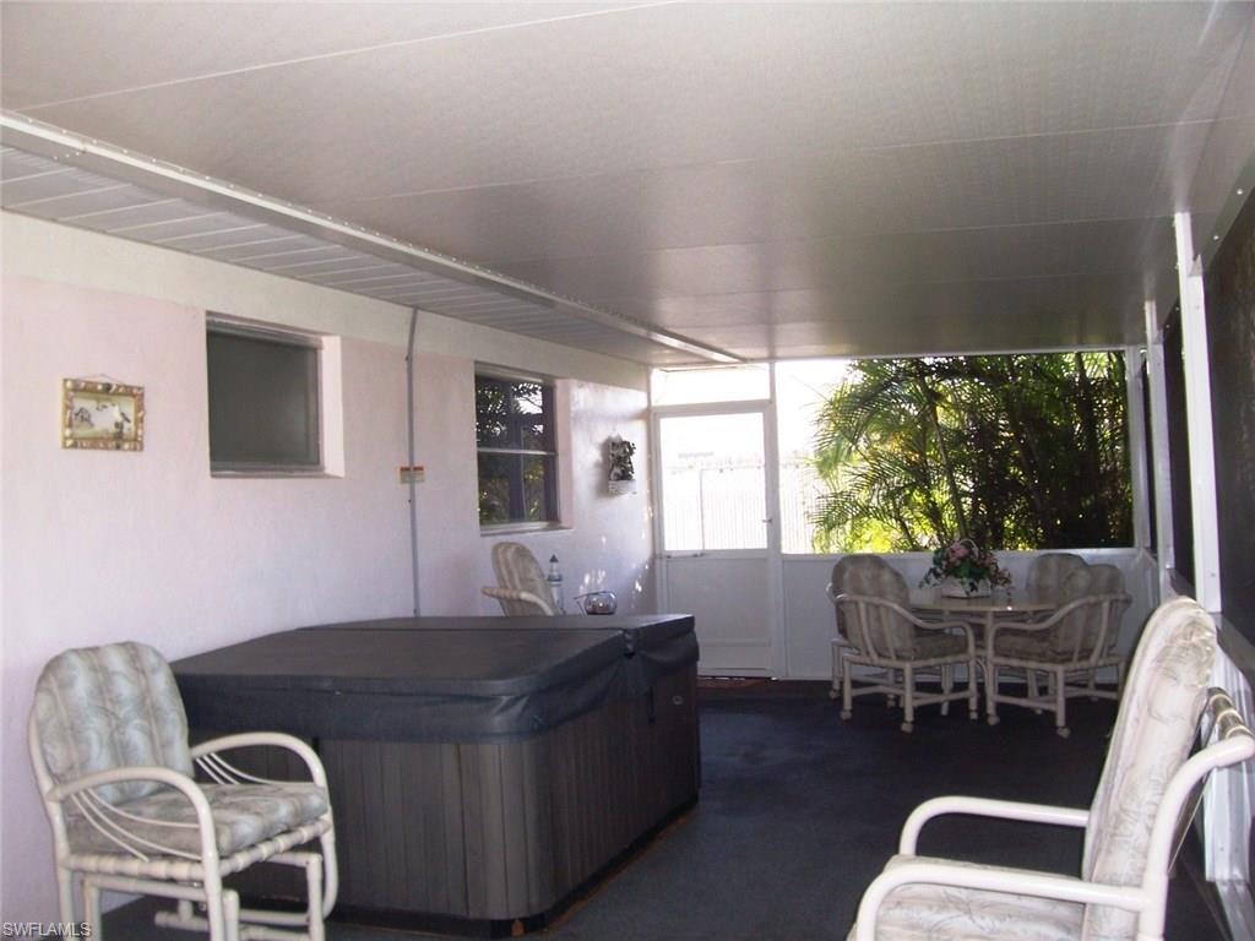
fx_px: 1233
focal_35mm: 34
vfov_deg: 41.8
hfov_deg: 54.0
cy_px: 470
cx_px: 628
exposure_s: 1/60
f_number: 2.7
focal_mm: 5.6
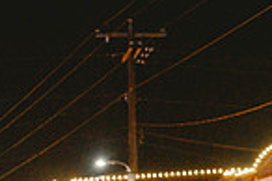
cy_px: 235
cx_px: 199
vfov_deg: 6.8
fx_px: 1502
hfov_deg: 10.3
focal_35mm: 199
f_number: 2
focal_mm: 50
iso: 5000
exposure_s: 1/400
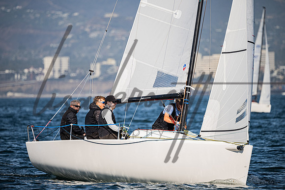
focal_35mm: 415
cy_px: 95
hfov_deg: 5.0
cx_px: 140
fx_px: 3285
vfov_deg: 3.3
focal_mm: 400
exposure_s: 1/1600
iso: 320
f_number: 5.6
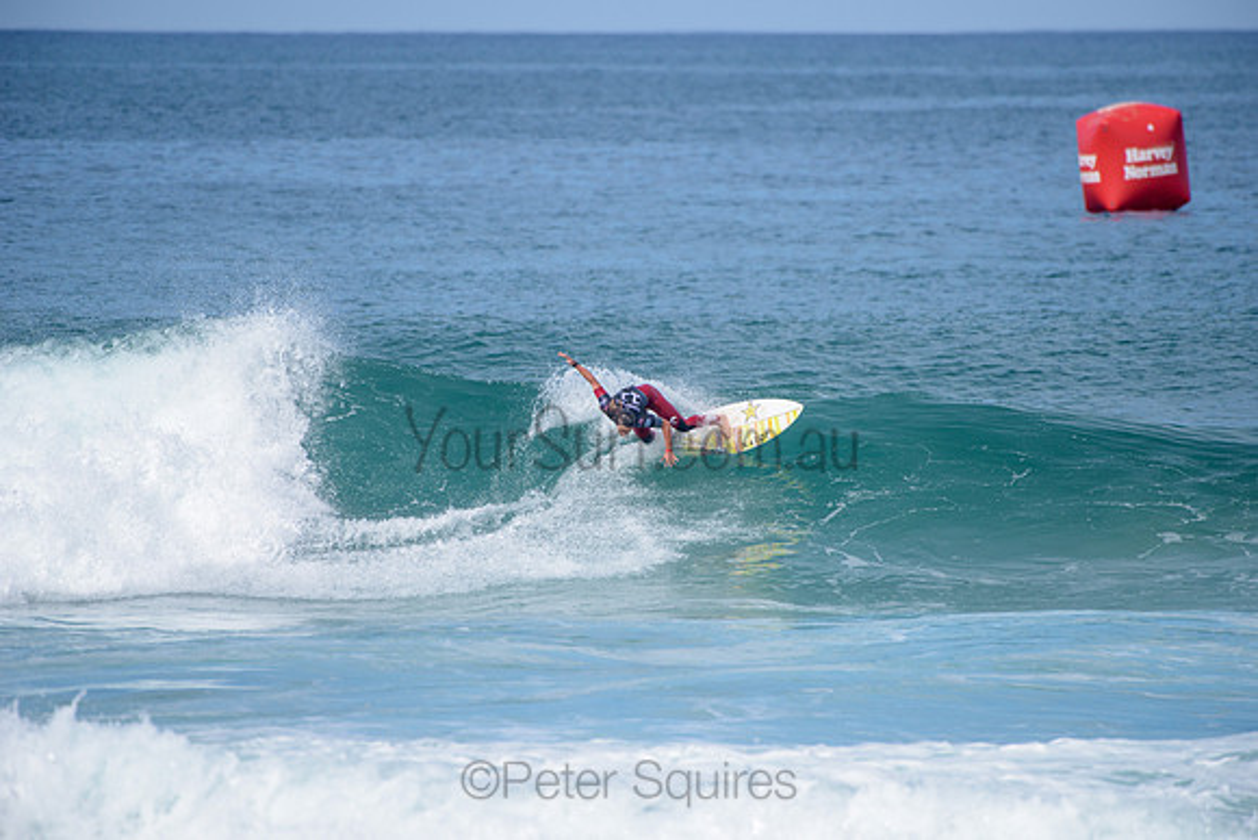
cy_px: 420
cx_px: 629
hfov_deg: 4.1
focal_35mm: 500
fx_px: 17475
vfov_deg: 2.8
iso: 250
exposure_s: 1/2500
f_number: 6.3
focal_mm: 500
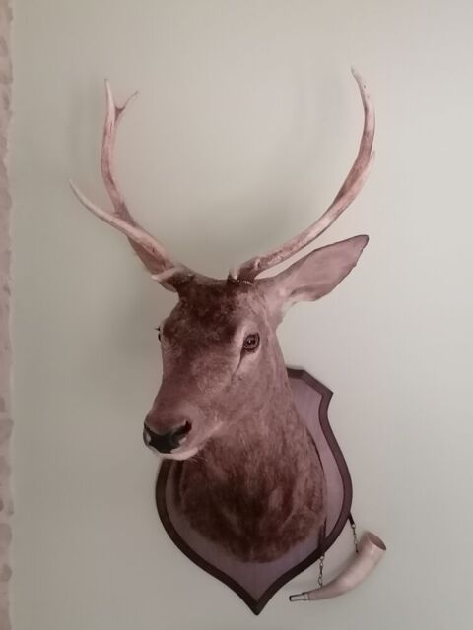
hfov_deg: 27.0
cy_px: 315
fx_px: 984
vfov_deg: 35.5
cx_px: 236
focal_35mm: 54
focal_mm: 4.75
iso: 640
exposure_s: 1/20
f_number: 1.8
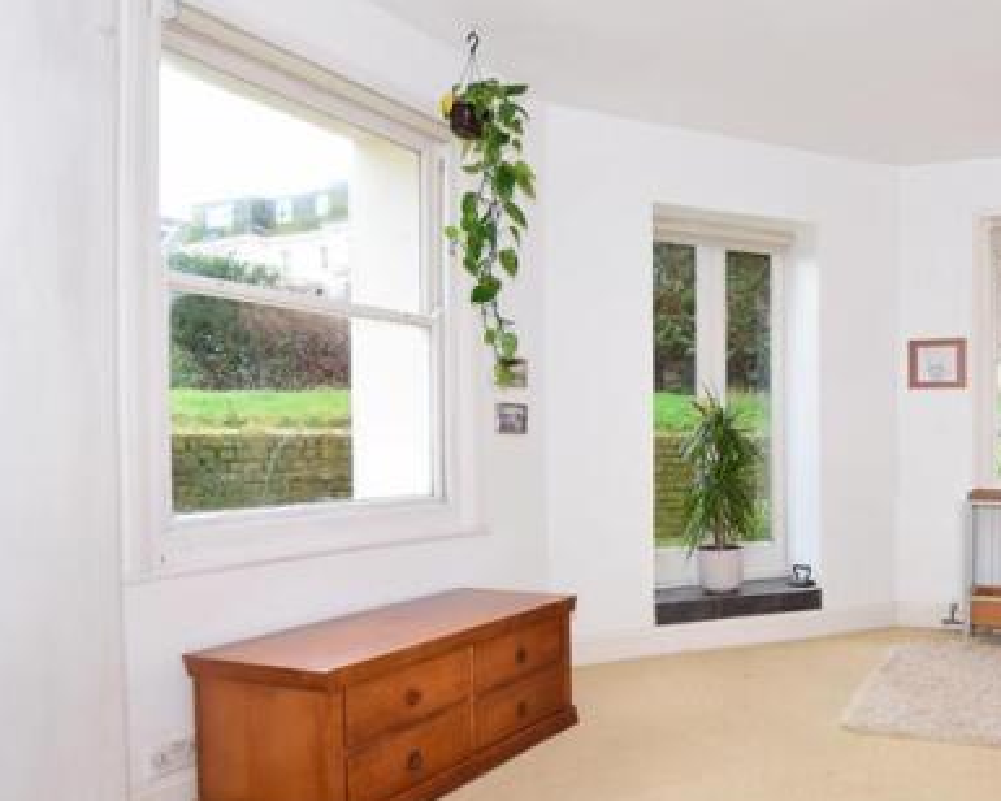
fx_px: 711
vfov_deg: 58.7
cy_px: 441
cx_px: 827
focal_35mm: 24
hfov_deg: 63.1
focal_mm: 10
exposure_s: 1/30
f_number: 5.6
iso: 400
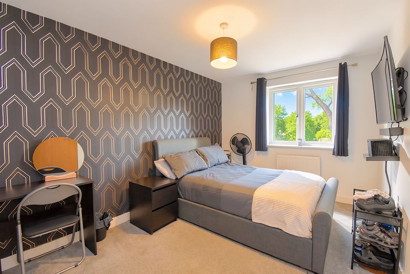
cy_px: 137
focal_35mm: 15
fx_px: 171
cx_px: 205
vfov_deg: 77.3
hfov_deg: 100.4
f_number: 4.5
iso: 3200
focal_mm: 10
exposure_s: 1/30
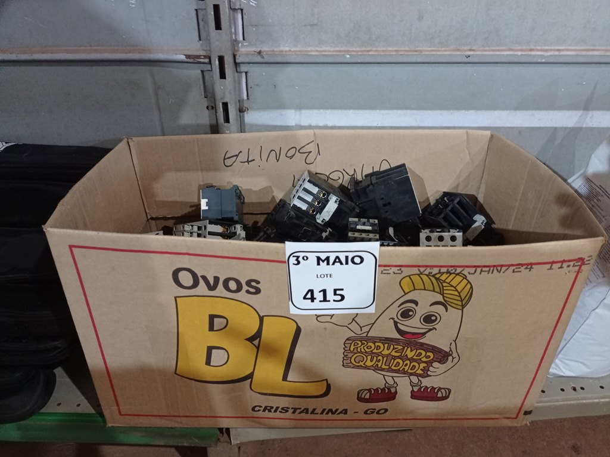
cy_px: 228
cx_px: 305
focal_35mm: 28
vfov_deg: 49.7
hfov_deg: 63.5
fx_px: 493
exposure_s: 1/15
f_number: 1.79
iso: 837
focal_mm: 4.7
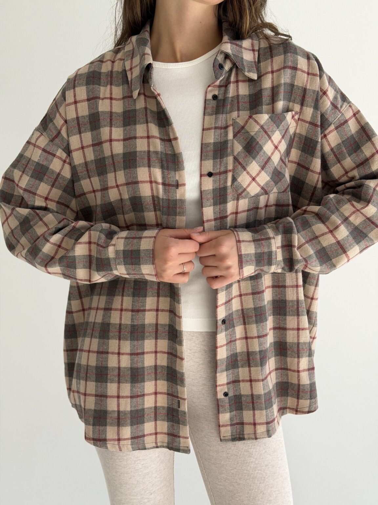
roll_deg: -1.9
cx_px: 189
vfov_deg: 39.7
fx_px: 699
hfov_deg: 30.3
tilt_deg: -12.5
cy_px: 252
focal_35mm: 48
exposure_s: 1/1222
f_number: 1.78
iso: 64
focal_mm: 6.76
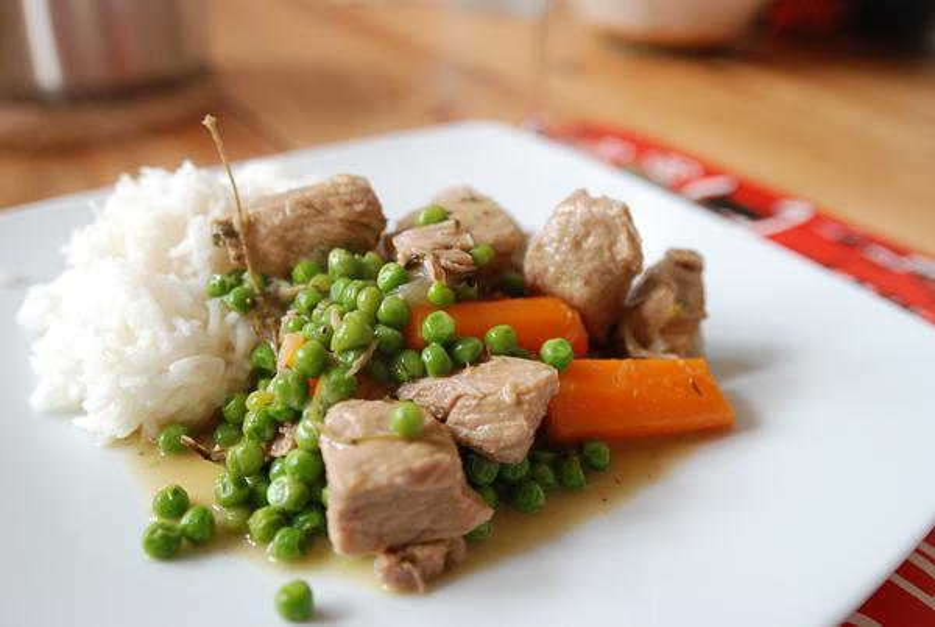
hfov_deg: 61.9
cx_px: 468
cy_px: 314
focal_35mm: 30
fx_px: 780
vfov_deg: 43.7
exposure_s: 1/25
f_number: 2.8
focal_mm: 20
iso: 400
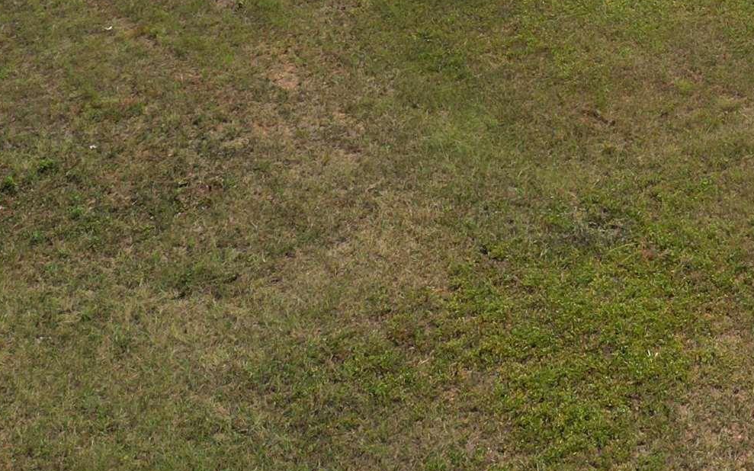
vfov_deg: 14.7
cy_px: -348
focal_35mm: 79
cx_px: 735
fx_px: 1623
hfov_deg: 25.0
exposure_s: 1/3000
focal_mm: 6.72
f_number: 1.7
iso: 100
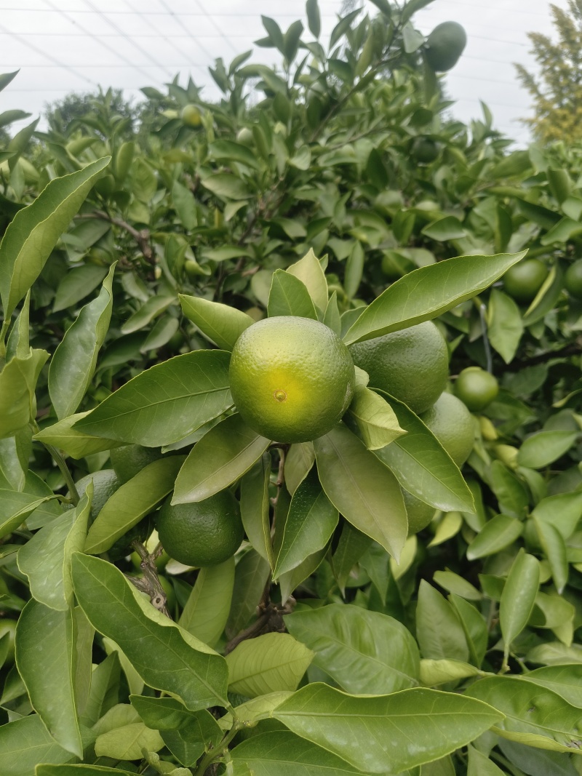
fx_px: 516
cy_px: 388
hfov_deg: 58.9
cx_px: 291
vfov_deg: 73.9
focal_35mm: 23
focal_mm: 5.5
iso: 50
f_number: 1.88
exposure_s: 1/1285
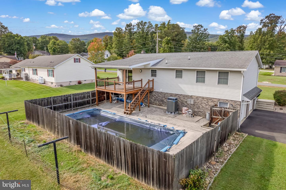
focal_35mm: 22
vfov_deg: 57.2
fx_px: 175
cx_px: 143
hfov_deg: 78.6
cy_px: 95
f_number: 2.8
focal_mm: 8.4
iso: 100
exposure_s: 1/80
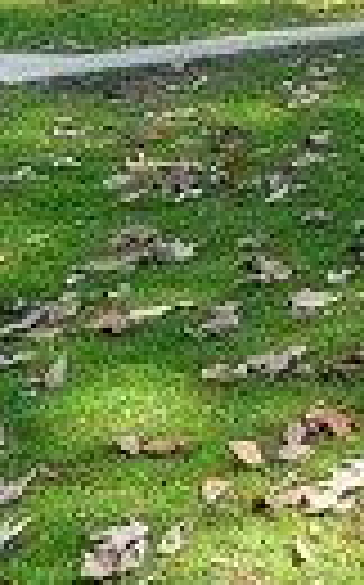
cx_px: 1070
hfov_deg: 11.3
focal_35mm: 75
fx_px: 1193
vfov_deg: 25.5
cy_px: -56
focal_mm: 10
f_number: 8
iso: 400
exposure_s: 1/320
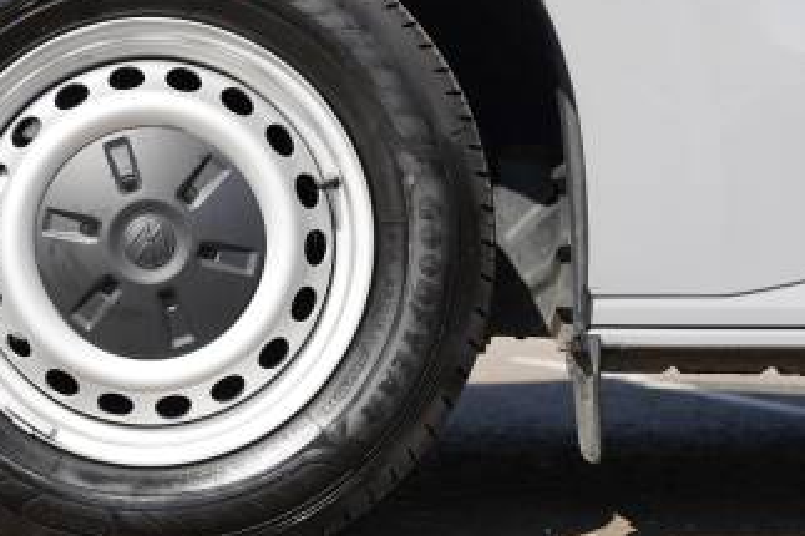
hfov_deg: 20.9
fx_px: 2154
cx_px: 142
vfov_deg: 14.2
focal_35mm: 96
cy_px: 277
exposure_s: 1/200
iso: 100
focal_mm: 48.7
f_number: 4.5
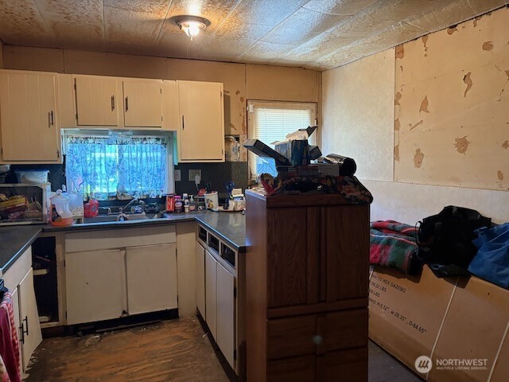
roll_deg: +0.5
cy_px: 191
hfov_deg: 67.3
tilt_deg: -5.5
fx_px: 382
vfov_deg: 53.1
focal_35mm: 26
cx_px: 254
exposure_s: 1/40
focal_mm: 5.96
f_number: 1.6
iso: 400
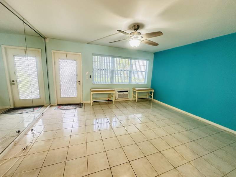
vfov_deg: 85.7
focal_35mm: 14
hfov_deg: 102.1
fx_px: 95
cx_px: 118
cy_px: 88
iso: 400
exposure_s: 1/60
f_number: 2.2
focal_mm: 2.22
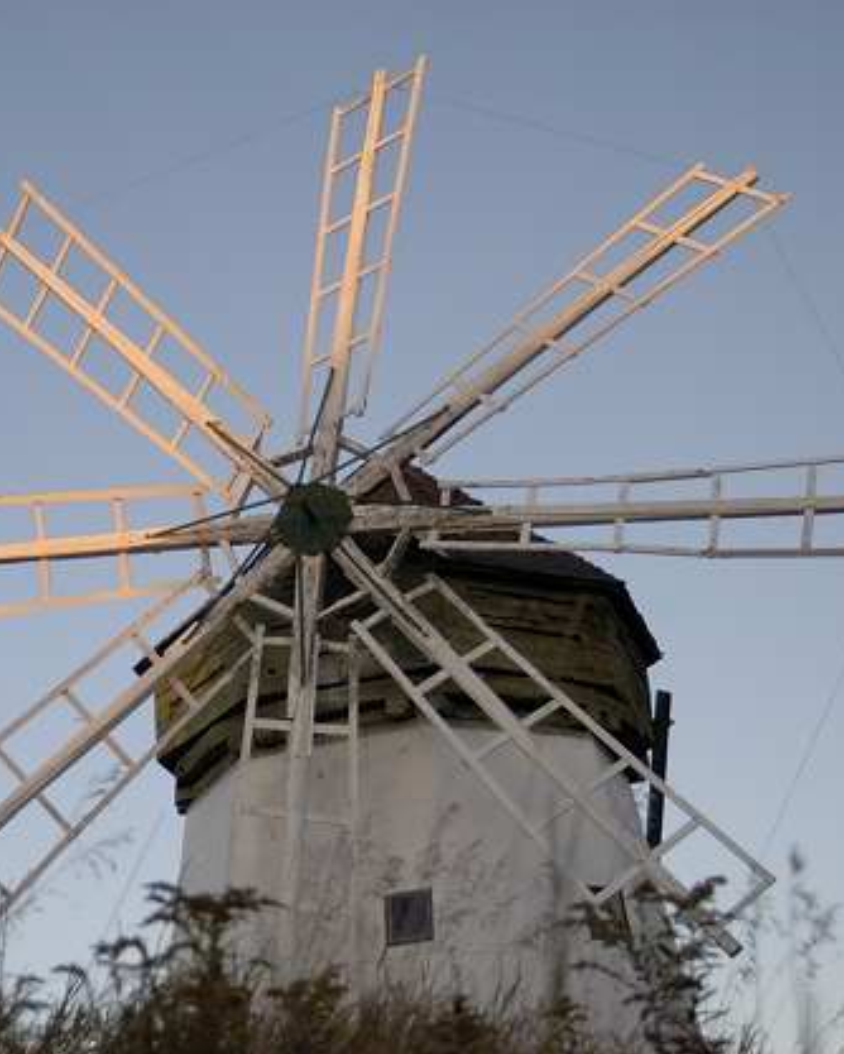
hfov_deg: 21.9
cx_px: 190
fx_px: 2153
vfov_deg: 27.5
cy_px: 527
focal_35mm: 69
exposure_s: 1/500
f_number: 4.5
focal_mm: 32
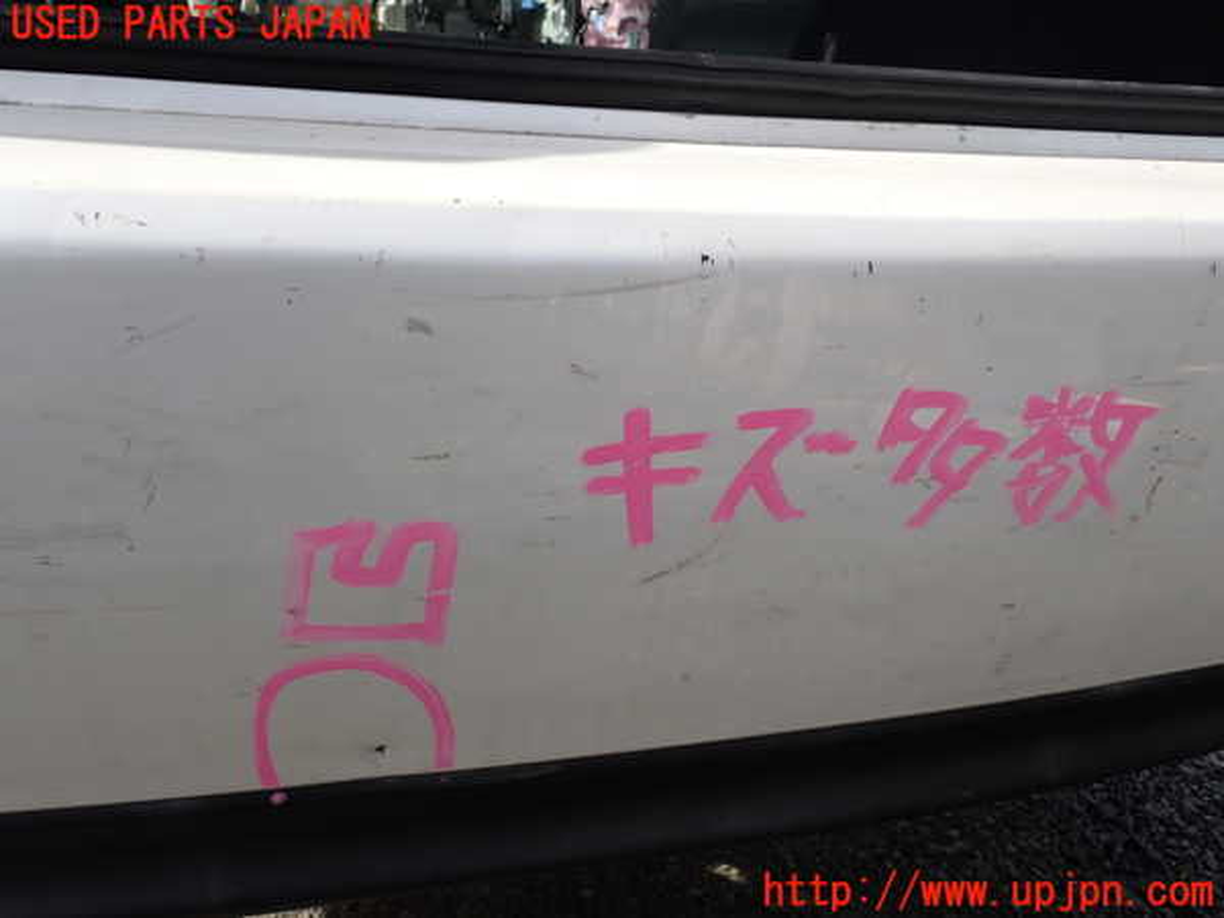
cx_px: 612
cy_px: 459
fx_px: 1061
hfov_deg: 60.0
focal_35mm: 30
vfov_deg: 46.8
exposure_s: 1/500
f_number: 3.2
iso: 100
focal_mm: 5.4
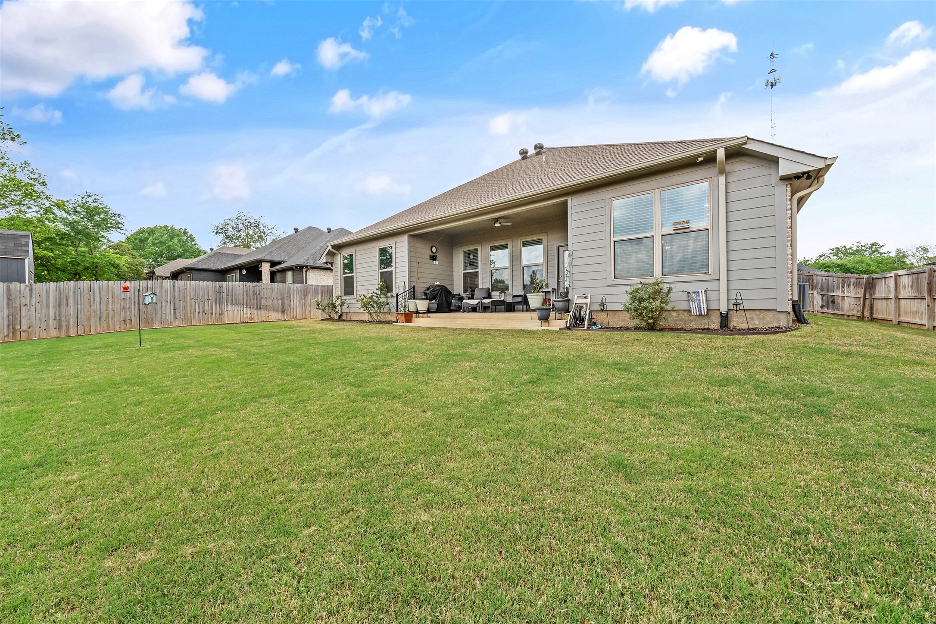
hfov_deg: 108.3
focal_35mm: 13
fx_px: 338
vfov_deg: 85.4
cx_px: 468
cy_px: 312
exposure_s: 1/800
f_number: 8
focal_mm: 13
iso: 800
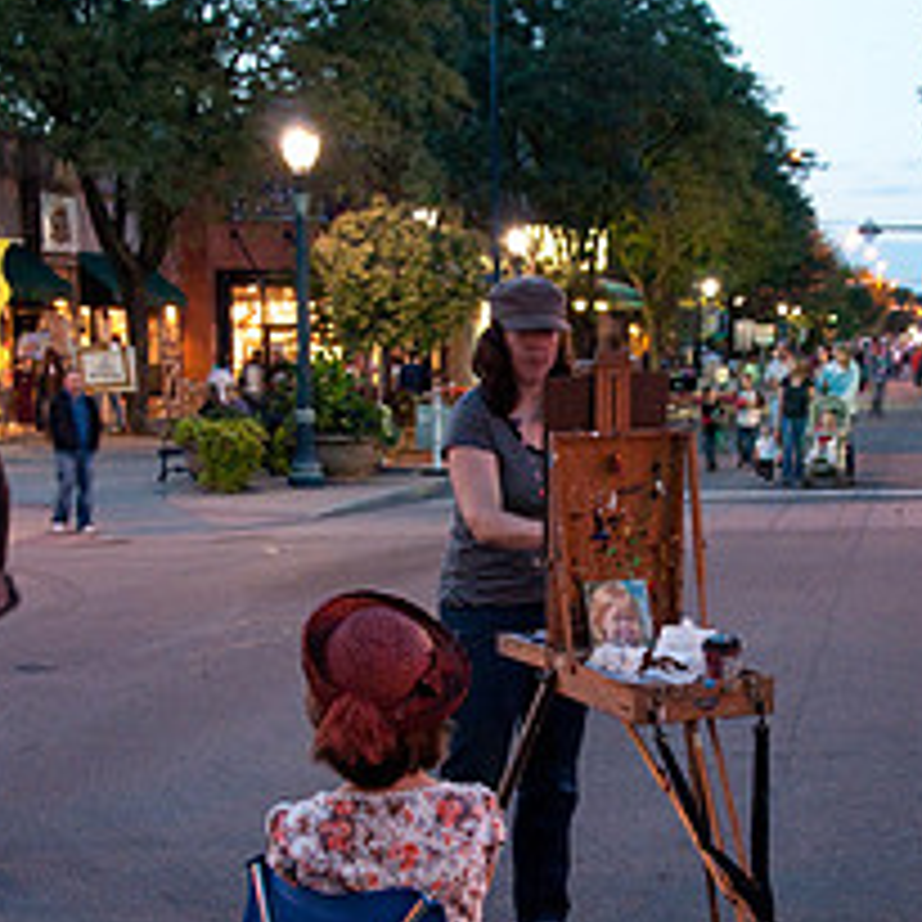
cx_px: 537
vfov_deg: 21.3
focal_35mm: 81
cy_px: 616
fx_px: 2439
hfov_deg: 21.4
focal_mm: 29
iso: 2000
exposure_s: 1/6
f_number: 6.3
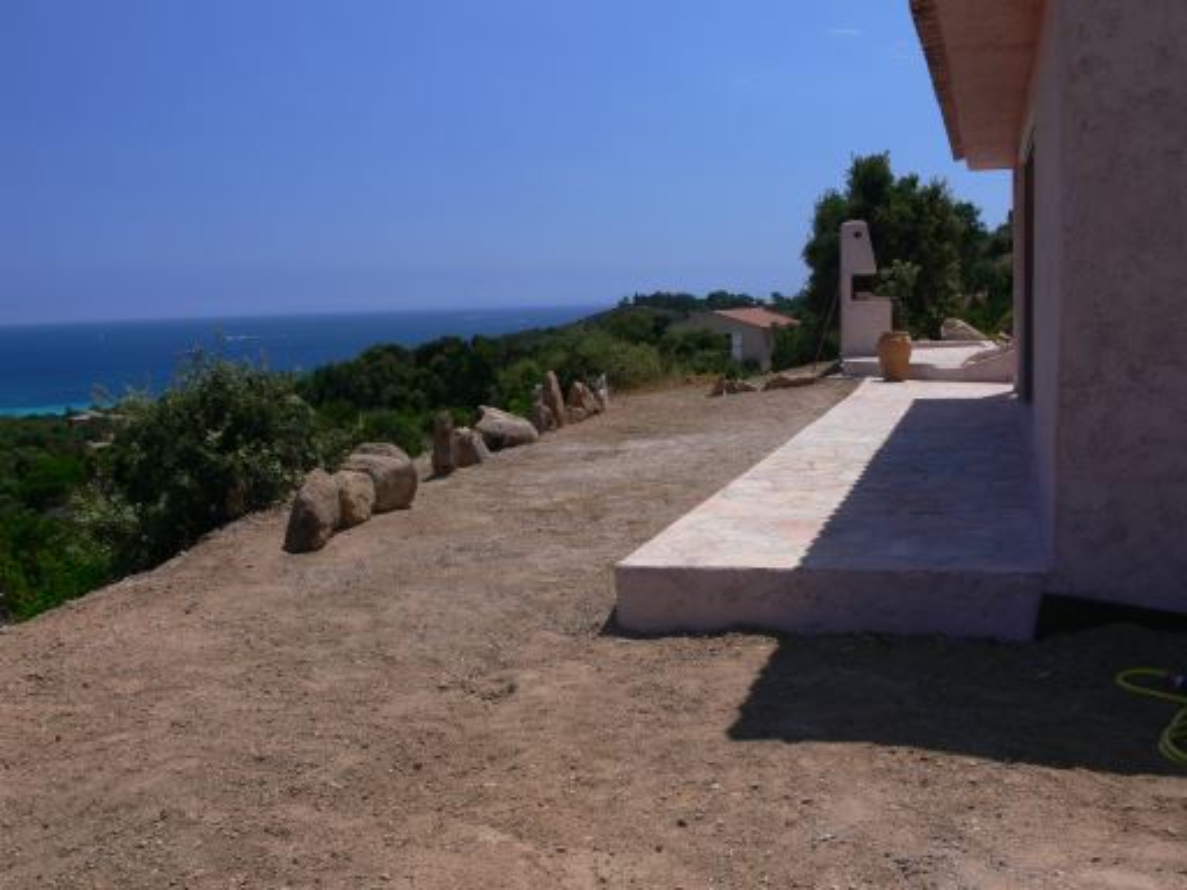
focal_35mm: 35
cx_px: 594
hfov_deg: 52.6
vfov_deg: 40.7
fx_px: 1200
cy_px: 445
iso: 80
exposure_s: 1/200
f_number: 5.6
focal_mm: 7.4
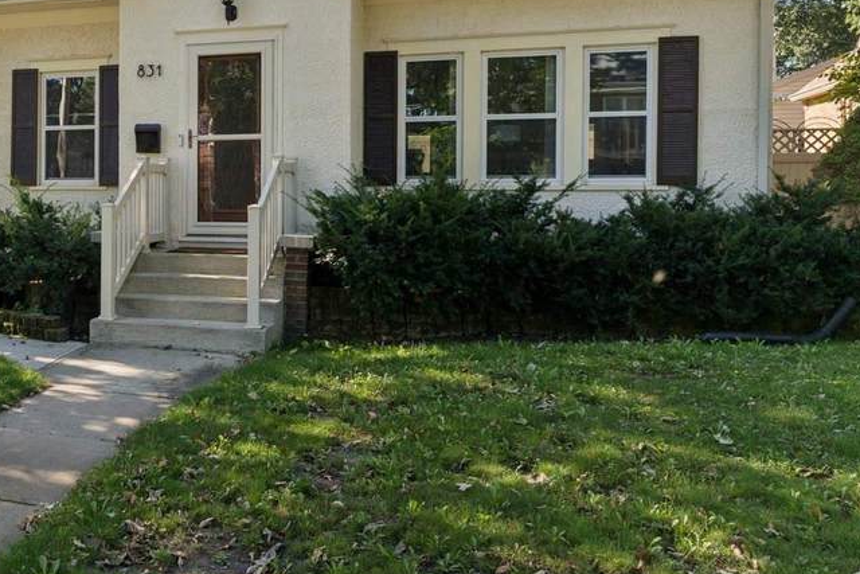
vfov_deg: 34.8
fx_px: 910
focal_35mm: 38
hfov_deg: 46.5
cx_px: 114
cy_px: 215
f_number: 2.8
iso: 200
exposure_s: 1/500
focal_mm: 12.7
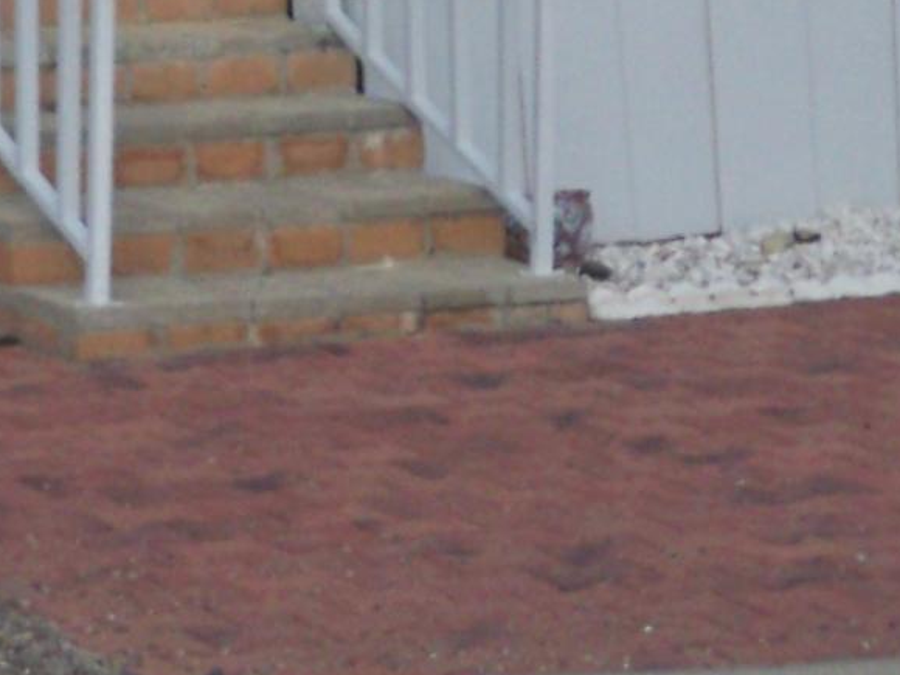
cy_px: -321
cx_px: -17
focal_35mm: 181
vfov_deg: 8.0
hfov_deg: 10.8
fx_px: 4706
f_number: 4.7
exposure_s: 1/500
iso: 100
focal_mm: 6.3
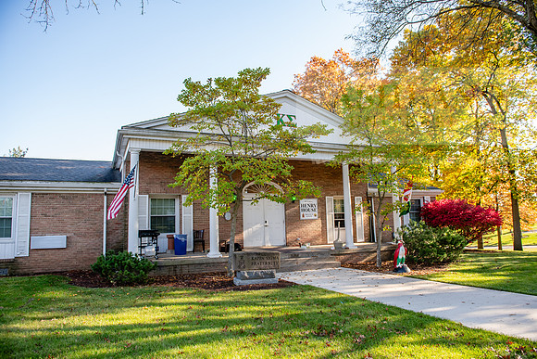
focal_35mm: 24
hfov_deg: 73.7
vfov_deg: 53.2
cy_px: 180
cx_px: 268
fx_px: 358
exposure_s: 1/400
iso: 320
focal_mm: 24
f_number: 4
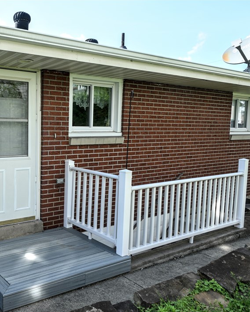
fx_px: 309
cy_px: 158
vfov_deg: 53.7
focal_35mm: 33
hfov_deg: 41.7
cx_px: 42
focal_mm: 15.5
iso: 100
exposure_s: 1/80
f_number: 9
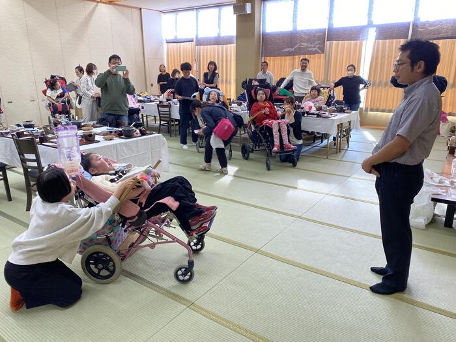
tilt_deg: -17.2
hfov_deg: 67.3
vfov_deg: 53.1
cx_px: 228
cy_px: 171
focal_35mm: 26
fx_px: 343
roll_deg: +2.4
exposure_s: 1/60
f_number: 1.8
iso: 64
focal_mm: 4.25
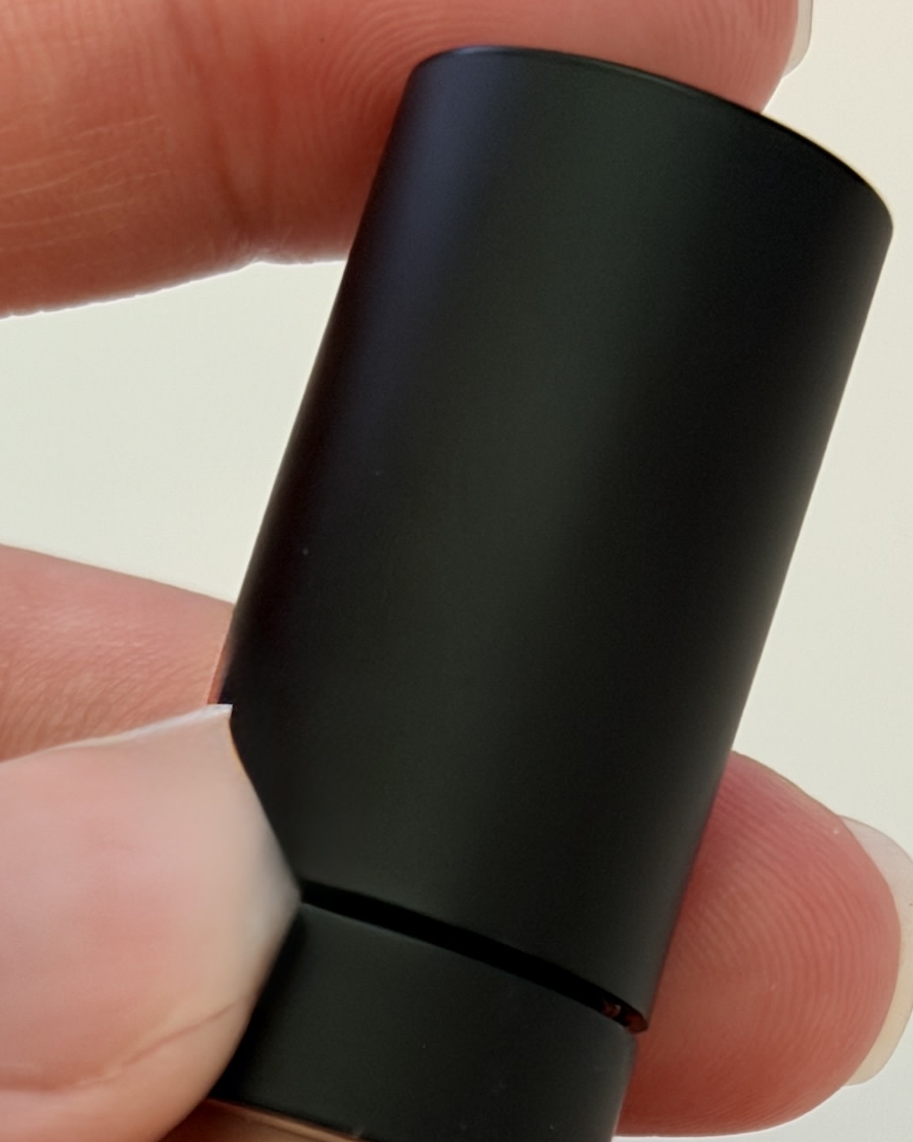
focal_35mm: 143
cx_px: 356
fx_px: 4829
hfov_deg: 10.8
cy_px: 1463
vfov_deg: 13.0
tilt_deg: -49.2
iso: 160
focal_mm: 6.8
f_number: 1.8
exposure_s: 1/60
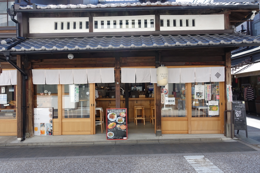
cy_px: 86
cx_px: 130
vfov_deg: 45.0
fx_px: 209
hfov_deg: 63.7
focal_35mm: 29
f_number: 5.6
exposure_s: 1/160
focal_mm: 10.51
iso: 125
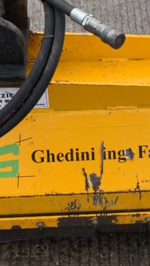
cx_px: 110
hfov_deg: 14.9
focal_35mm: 81
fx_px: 572
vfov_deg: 26.2
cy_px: 113
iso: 16
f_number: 1.8
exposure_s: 1/962
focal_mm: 3
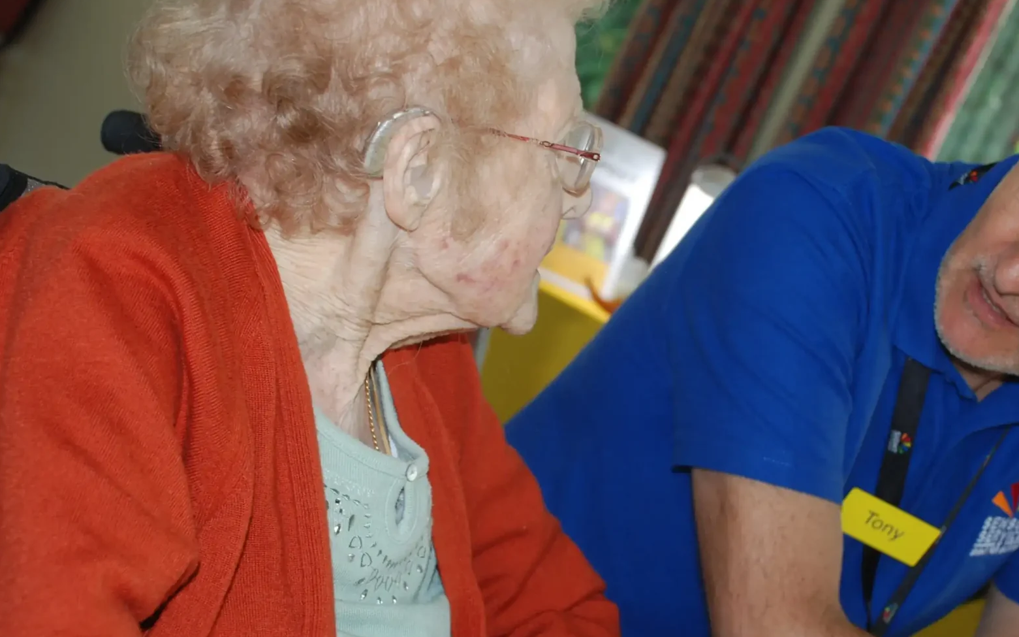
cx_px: 603
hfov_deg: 26.5
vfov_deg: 16.7
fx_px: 2161
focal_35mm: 78
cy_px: 353
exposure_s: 1/60
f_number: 4.2
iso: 200
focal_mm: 31
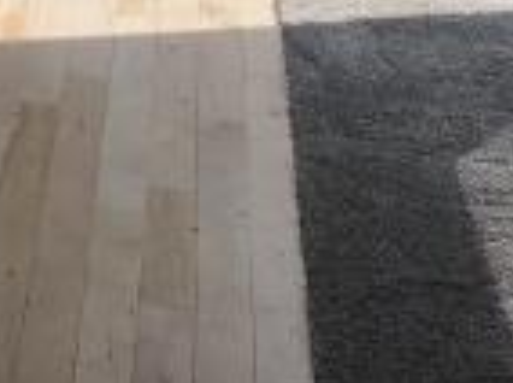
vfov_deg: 10.1
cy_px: -466
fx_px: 1938
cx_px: -379
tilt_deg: -7.4
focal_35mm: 131
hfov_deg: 13.6
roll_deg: +1.1
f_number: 2.2
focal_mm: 4.15
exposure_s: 1/261
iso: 25
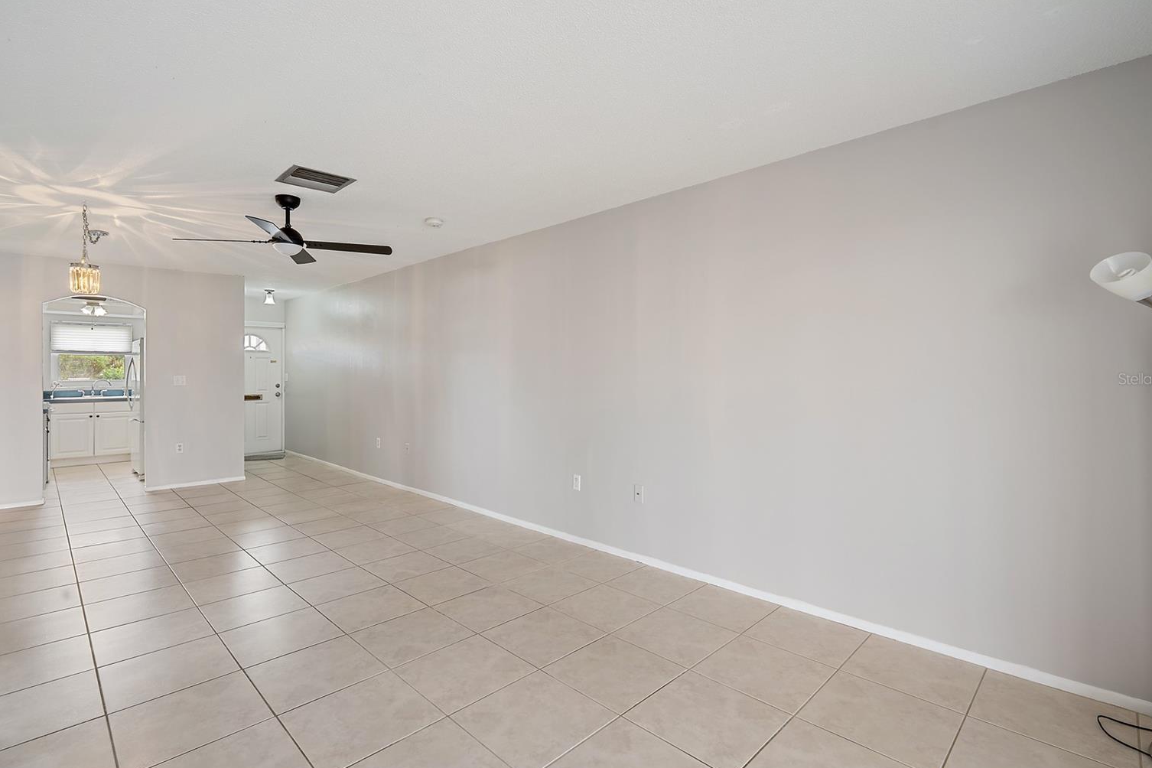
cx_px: 574
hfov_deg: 93.3
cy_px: 379
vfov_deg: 70.4
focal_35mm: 17
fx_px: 544
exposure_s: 1/1.67
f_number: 9
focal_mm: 16
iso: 250
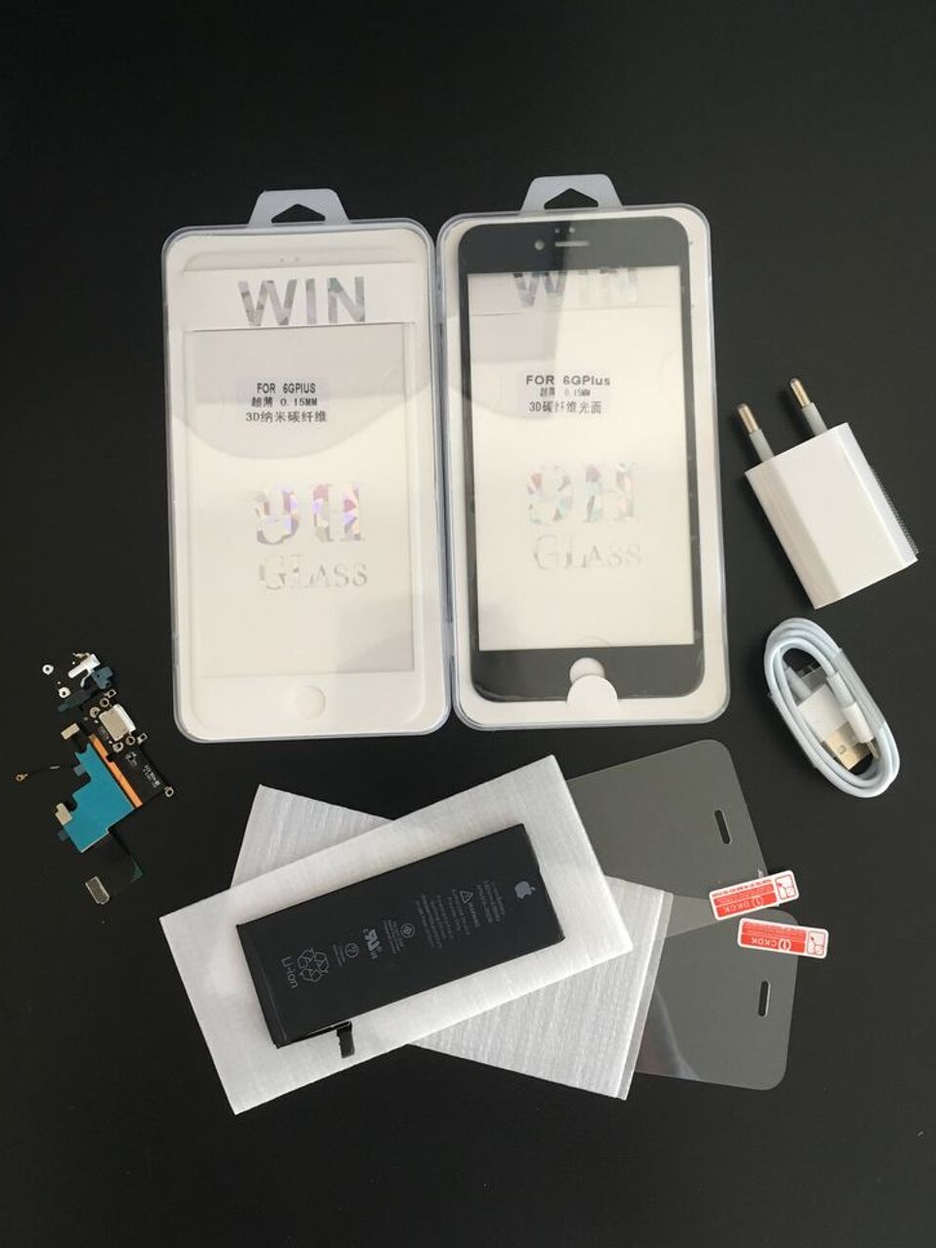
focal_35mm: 30
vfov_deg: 60.0
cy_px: 611
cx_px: 471
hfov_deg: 46.8
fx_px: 1081
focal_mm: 4.15
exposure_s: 1/33
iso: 160
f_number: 2.2
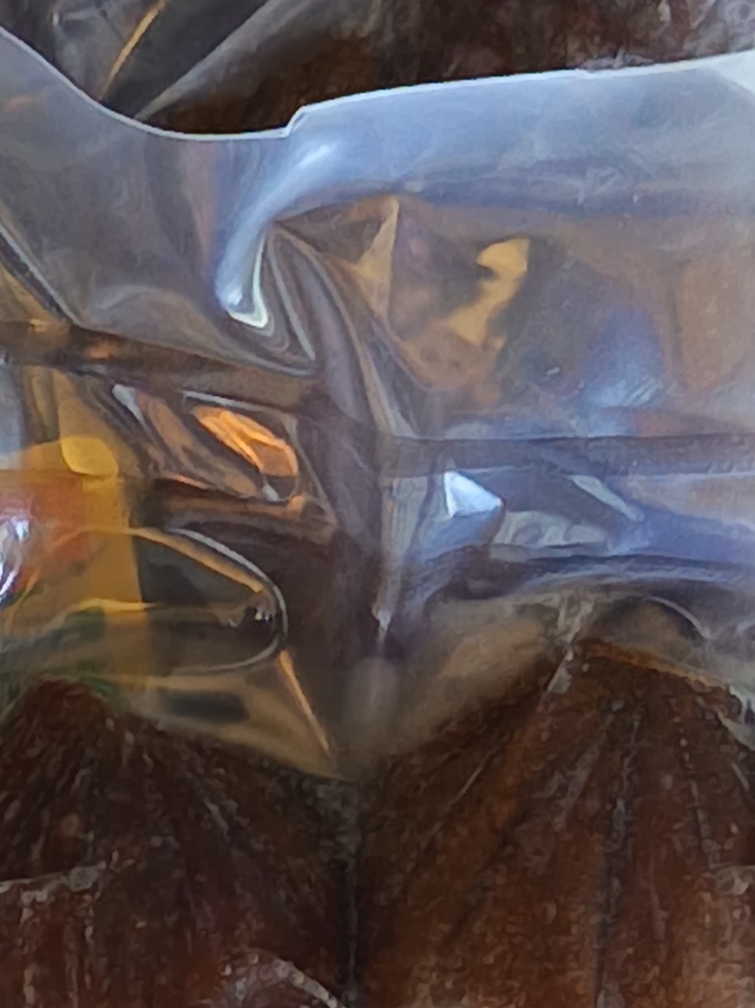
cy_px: 1210
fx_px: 4509
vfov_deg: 12.4
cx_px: -278
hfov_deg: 9.4
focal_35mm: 155
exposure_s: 1/33.3
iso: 2016
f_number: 1.75
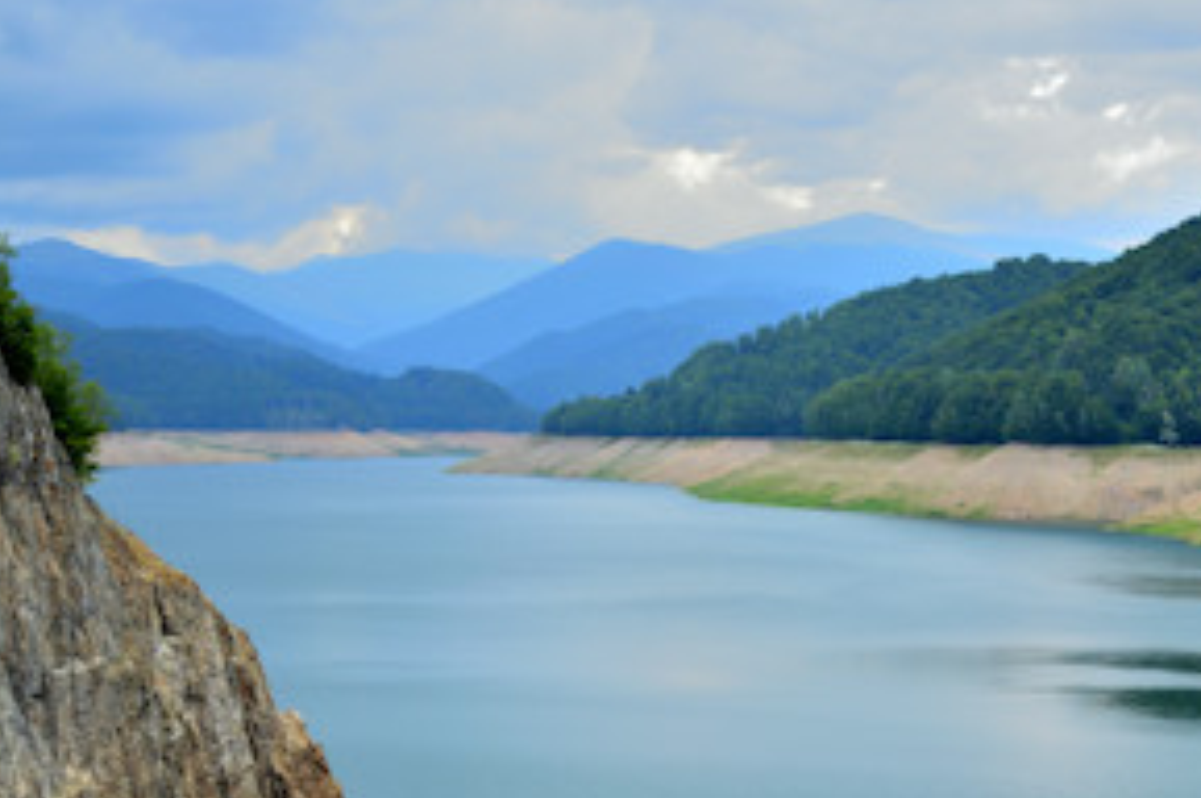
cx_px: 769
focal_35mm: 82
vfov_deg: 16.6
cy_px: 542
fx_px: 2725
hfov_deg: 24.8
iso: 100
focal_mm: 35
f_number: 2.8
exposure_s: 1/800
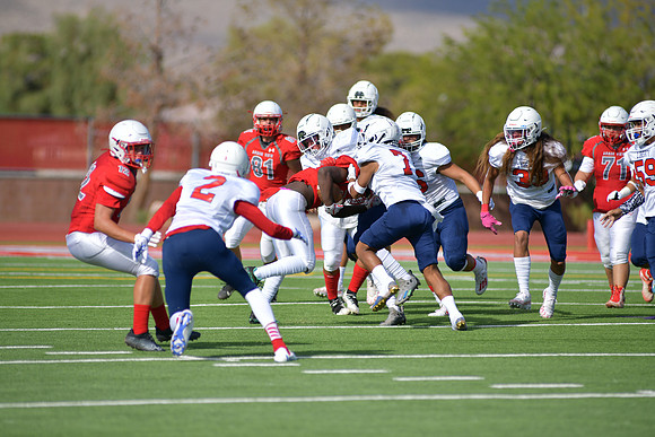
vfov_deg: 4.6
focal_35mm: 300
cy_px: 218
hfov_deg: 6.9
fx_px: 5459
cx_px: 328
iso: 72
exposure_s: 1/2000
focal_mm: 300
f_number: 3.5
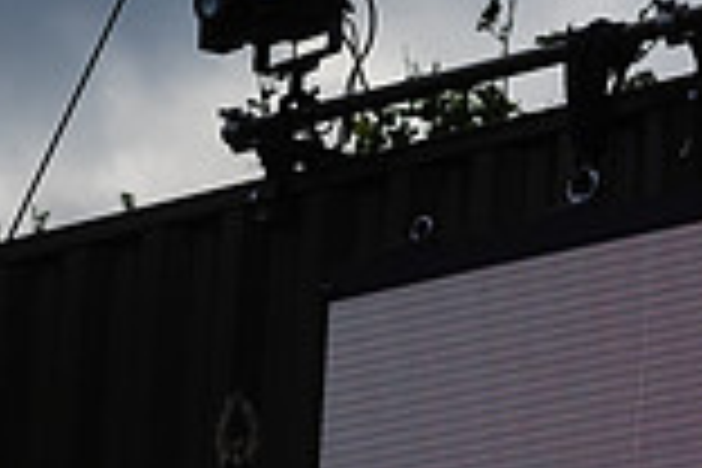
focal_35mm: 417
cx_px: 814
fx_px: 8131
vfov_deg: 3.3
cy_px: 682
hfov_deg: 4.9
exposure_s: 1/3200
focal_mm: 112
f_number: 5.6
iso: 1000
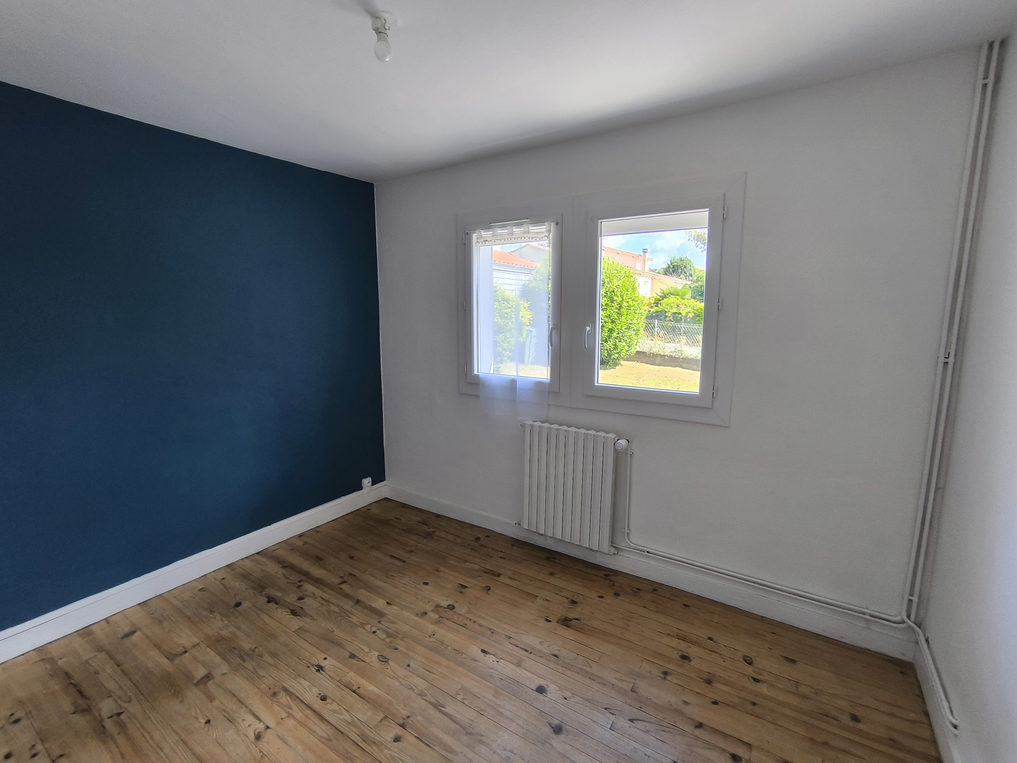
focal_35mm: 16
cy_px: 382
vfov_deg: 78.1
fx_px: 470
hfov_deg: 94.5
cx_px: 508
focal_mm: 1.65
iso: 64
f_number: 2.2
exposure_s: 1/50
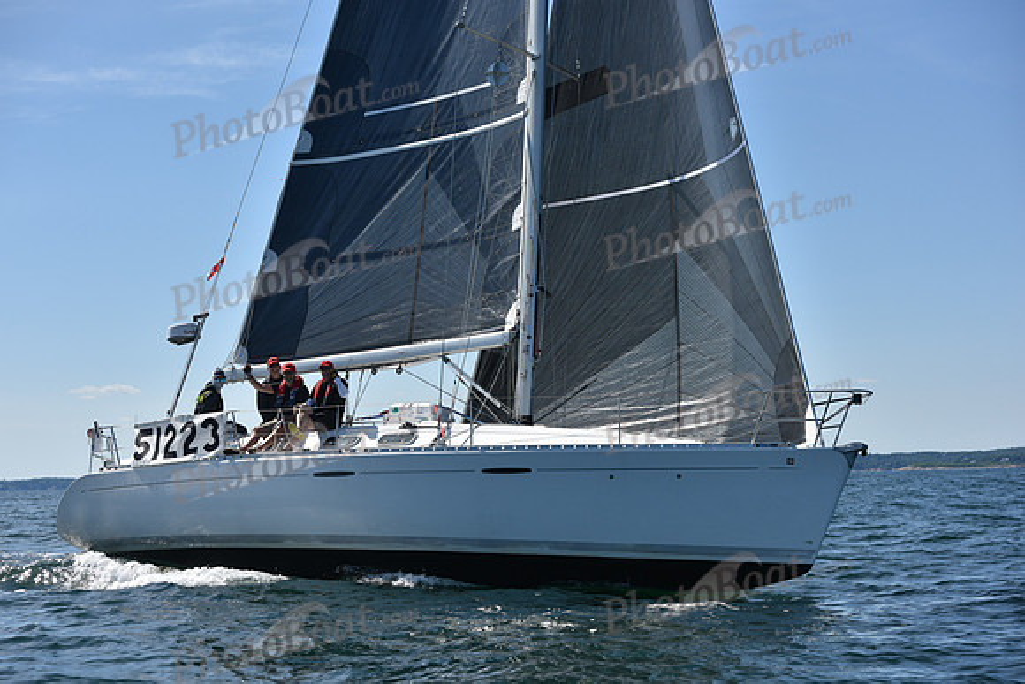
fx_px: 2905
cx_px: 512
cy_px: 342
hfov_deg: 20.0
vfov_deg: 13.4
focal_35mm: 102
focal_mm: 102
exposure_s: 1/2500
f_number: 5.6
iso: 250
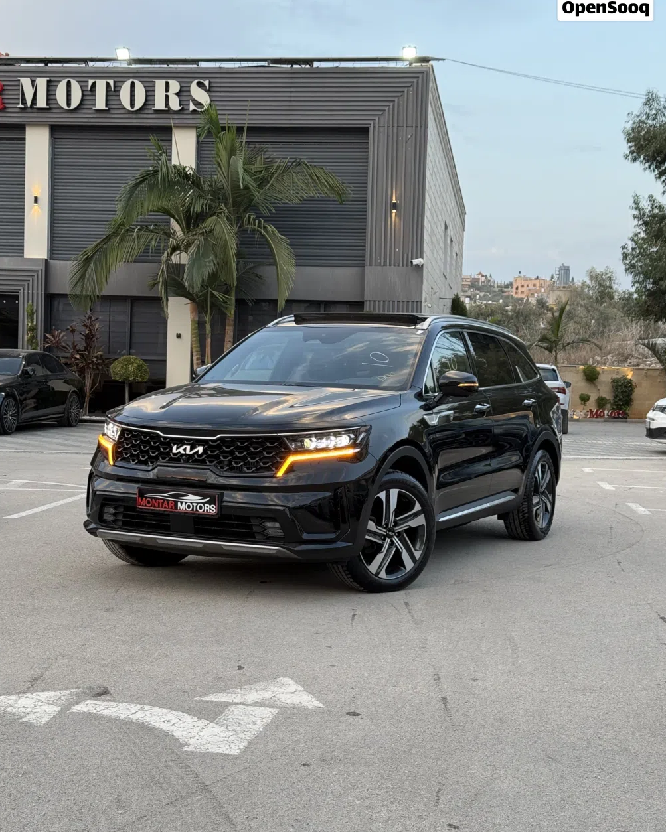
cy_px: 410
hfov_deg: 29.7
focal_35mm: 51
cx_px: 330
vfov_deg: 36.7
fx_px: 1257
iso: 64
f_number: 1.78
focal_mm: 6.76
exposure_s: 1/100
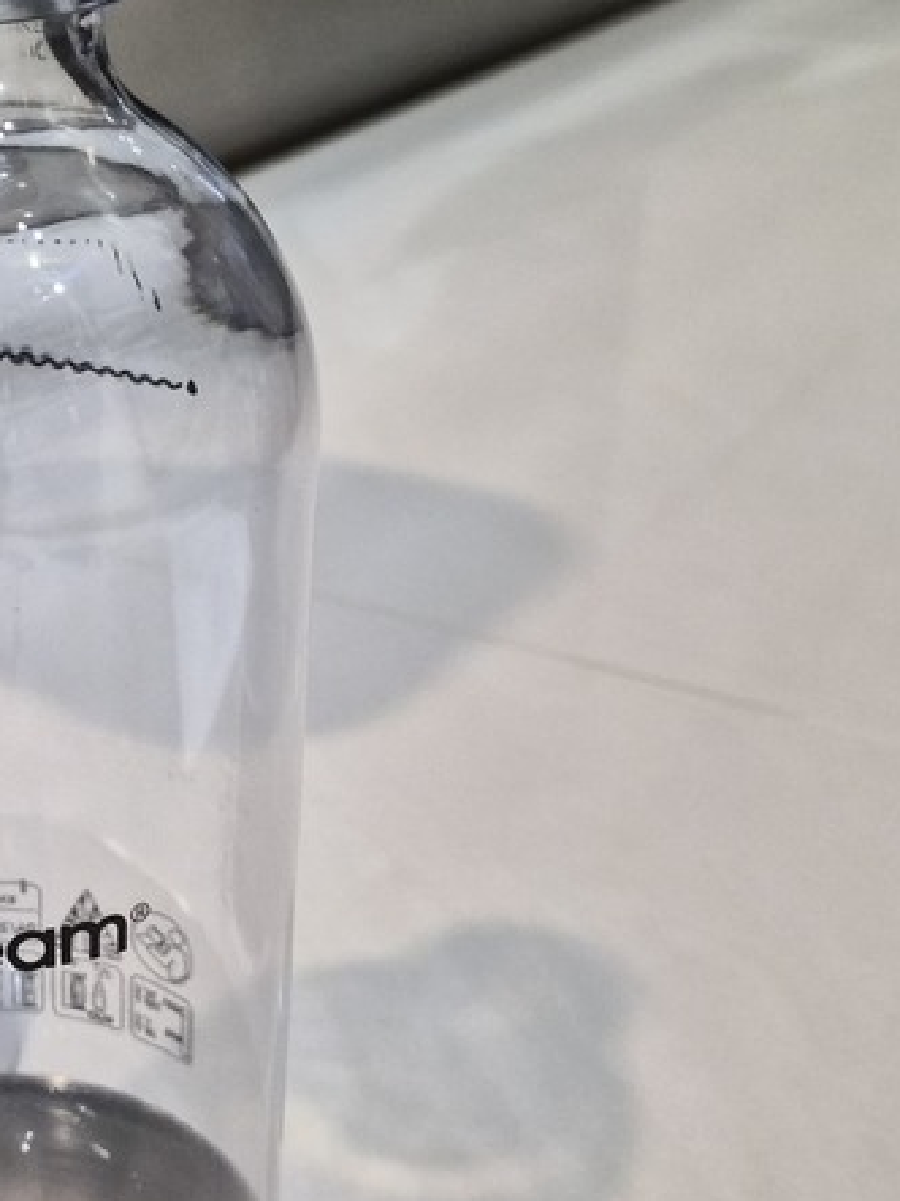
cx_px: -33
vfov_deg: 35.5
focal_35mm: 54
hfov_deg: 25.5
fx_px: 1873
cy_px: 672
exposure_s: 1/120
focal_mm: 5.4
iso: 800
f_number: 1.8
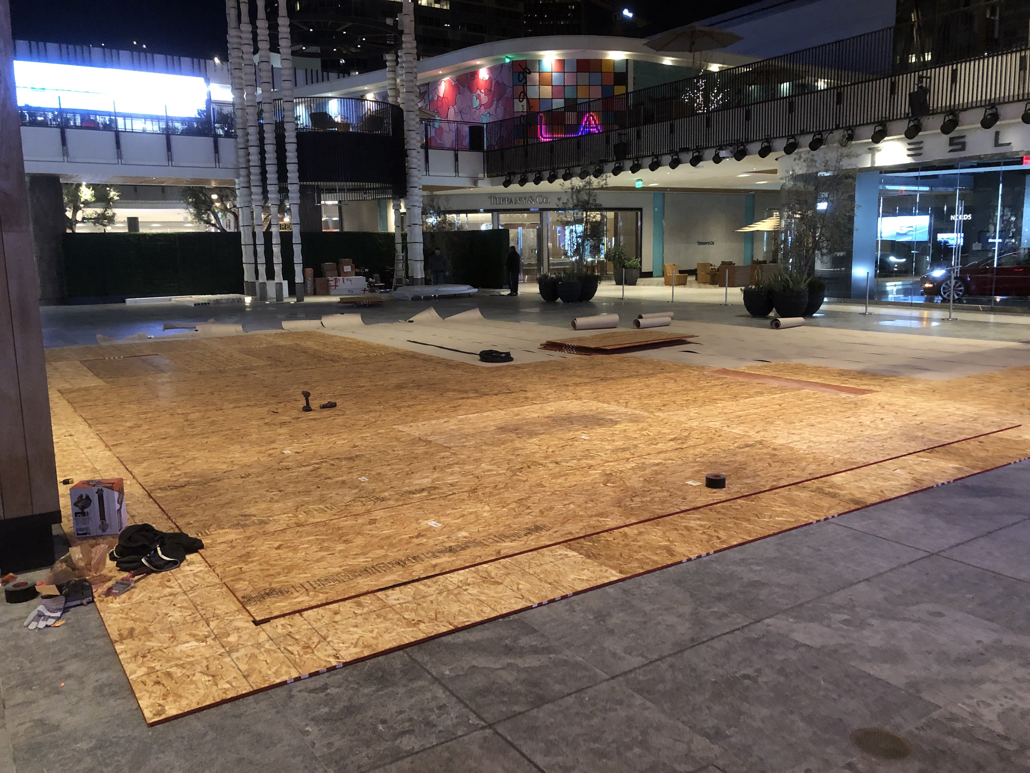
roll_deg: +0.6
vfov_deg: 49.7
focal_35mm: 28
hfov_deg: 63.4
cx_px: 515
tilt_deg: -10.1
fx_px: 833
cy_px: 386
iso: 100
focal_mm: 4
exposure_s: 1/4
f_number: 1.8
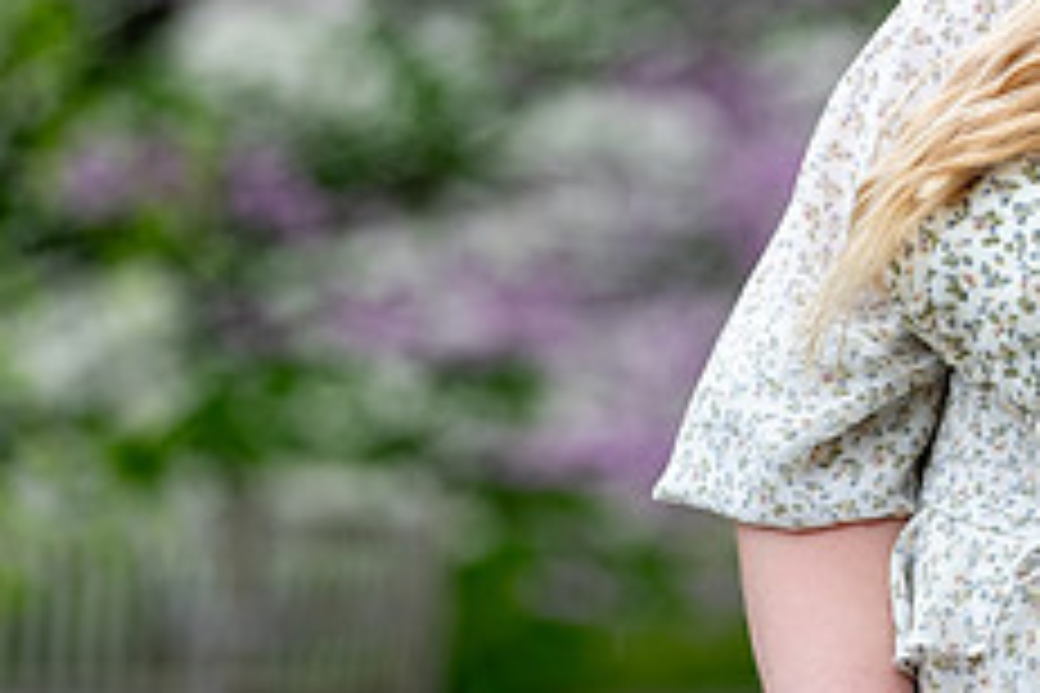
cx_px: 1144
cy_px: -16
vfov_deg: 3.4
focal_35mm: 399
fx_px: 11526
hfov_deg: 5.2
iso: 250
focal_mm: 106
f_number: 2.8
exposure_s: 1/320
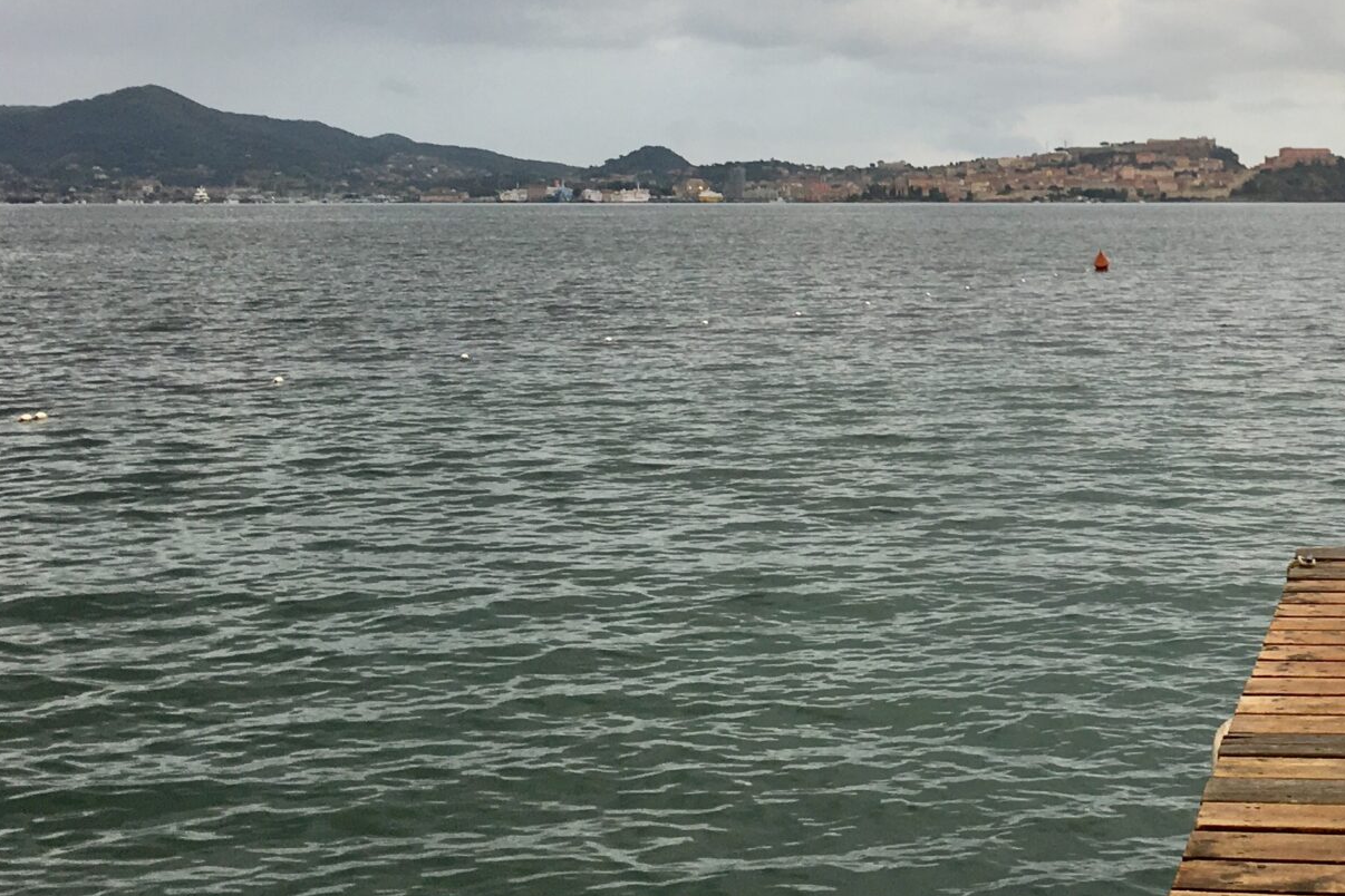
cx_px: 1172
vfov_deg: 20.9
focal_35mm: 64
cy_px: 157
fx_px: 2391
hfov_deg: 30.3
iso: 25
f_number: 2.2
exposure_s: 1/151
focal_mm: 4.15
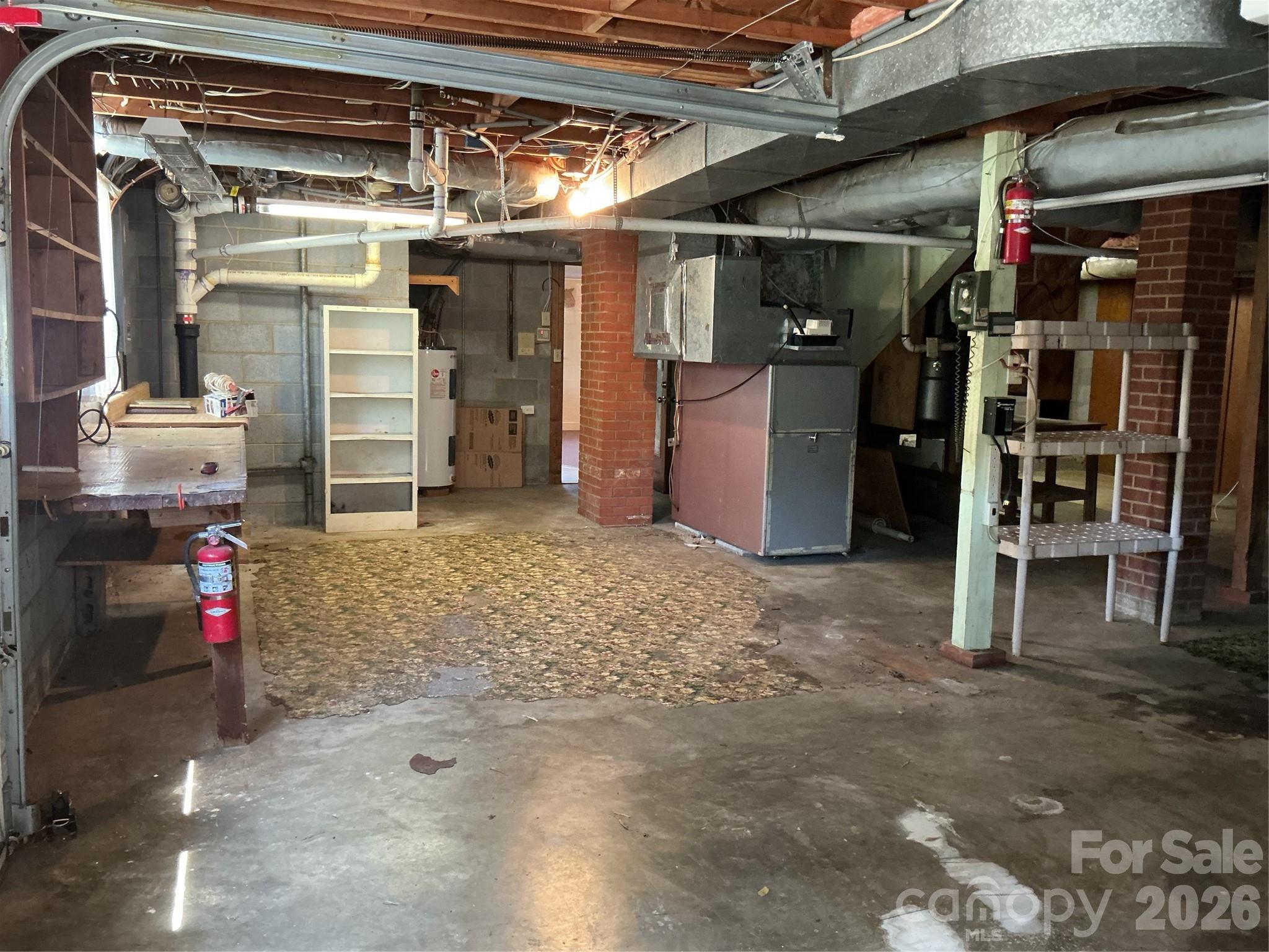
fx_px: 1063
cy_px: 476
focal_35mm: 29
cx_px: 634
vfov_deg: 48.2
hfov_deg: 61.7
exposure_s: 1/30
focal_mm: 3
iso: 320
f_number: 1.8
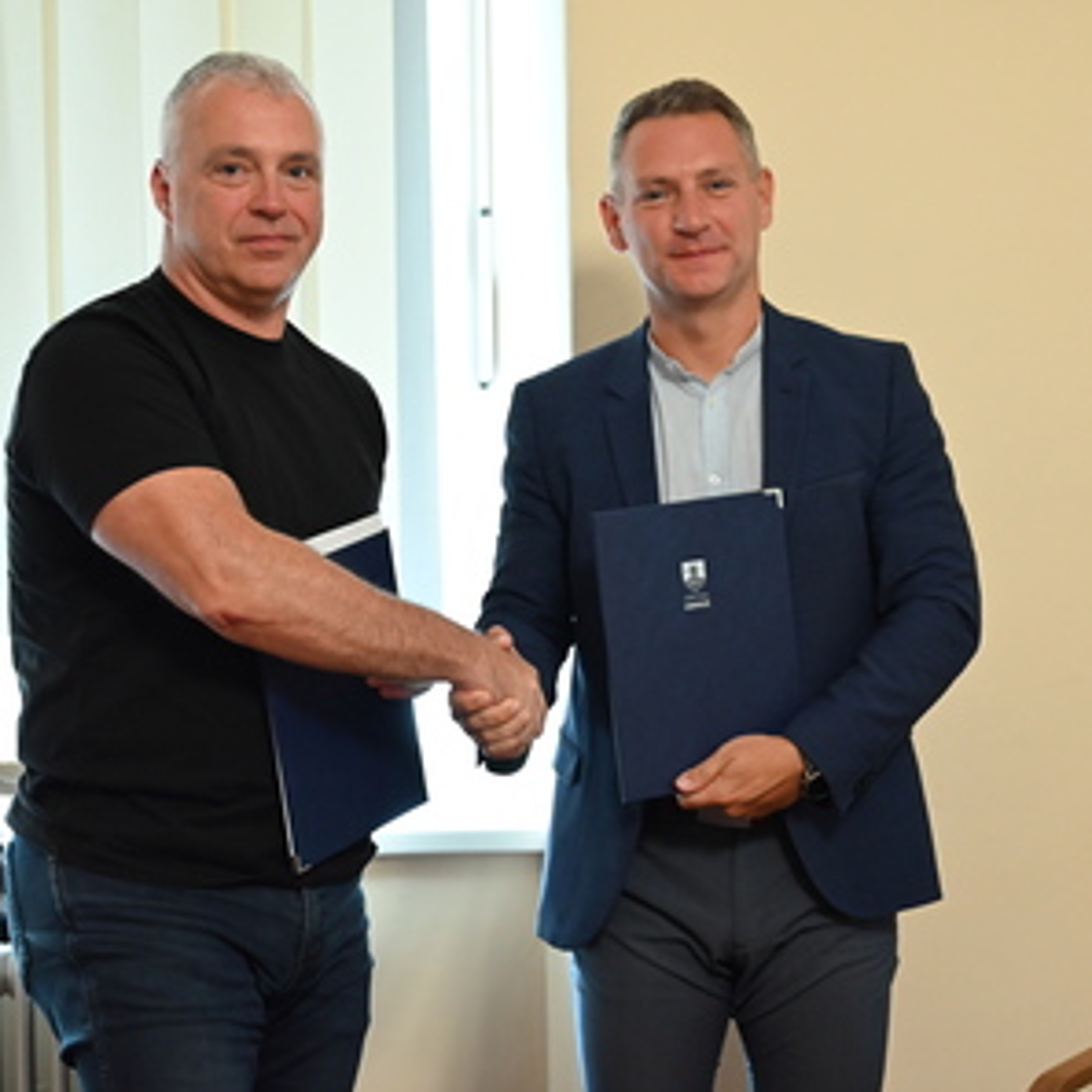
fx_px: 2570
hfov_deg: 24.0
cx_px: 559
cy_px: 544
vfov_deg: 24.0
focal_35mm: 72
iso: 3600
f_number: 4
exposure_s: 1/60
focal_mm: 56
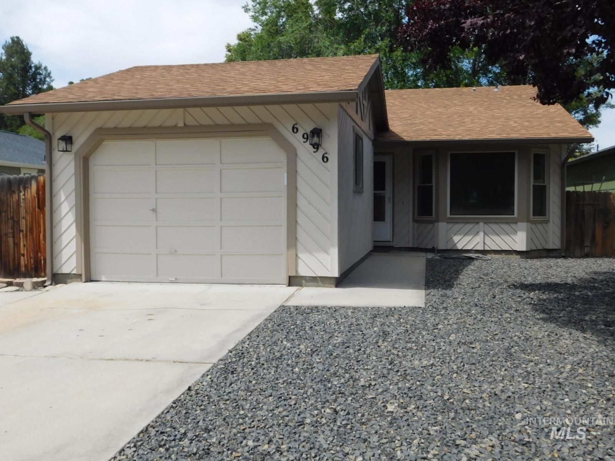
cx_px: 308
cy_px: 230
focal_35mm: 36
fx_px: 640
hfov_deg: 51.4
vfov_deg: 39.7
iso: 125
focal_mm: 6.3
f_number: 7
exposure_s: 1/400
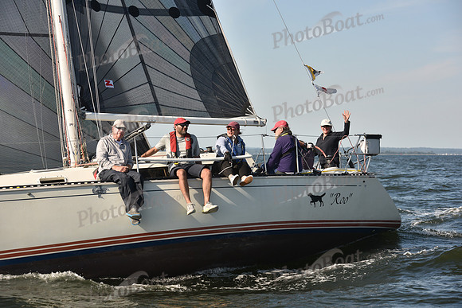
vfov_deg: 14.9
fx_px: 1181
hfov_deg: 22.1
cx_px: 231
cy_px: 154
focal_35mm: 92
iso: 250
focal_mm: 92
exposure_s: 1/640
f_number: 5.6
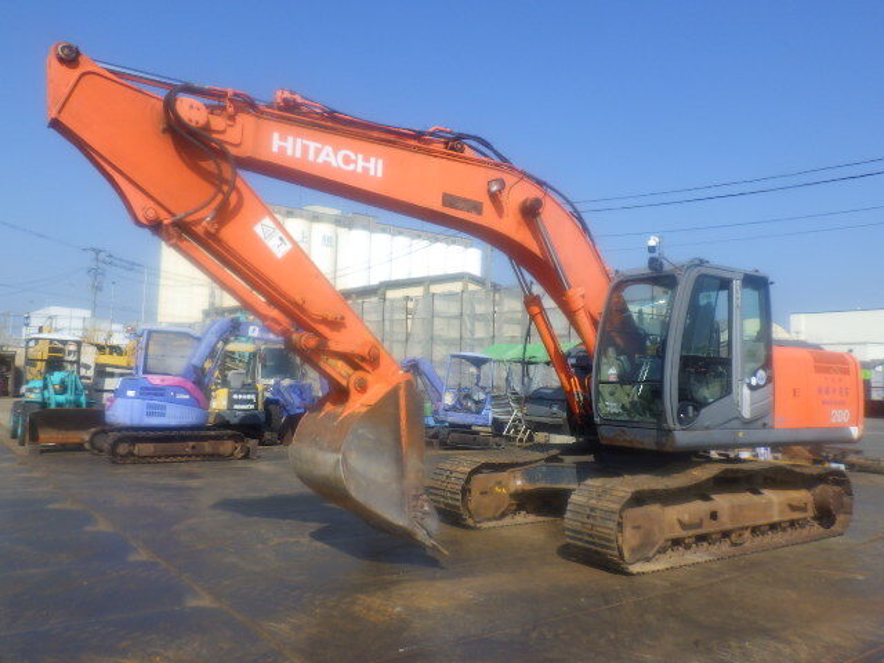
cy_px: 332
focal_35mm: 28
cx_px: 442
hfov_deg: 63.4
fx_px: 715
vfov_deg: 49.7
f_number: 4.2
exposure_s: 1/1250
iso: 125
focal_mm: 5
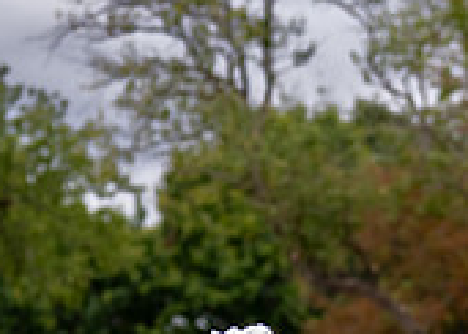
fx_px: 3468
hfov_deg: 7.7
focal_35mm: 261
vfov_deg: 5.5
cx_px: 453
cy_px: 534
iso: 500
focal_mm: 70
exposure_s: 1/1250
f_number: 2.8
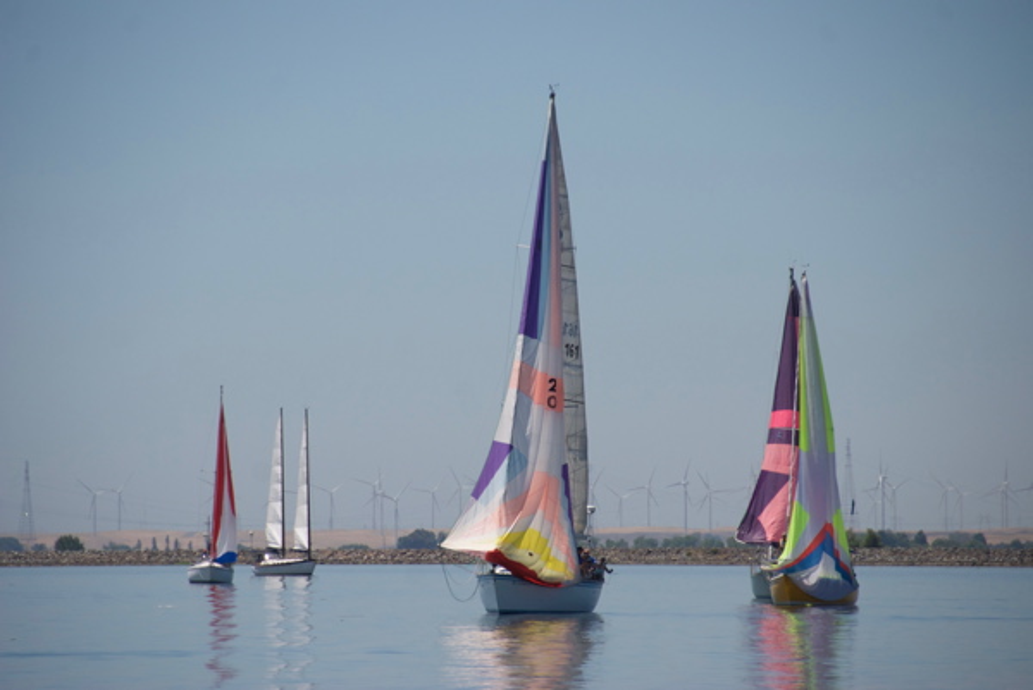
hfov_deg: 6.9
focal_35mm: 300
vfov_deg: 4.6
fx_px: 8614
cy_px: 345
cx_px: 516
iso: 250
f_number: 5.6
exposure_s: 1/1600
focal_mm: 200
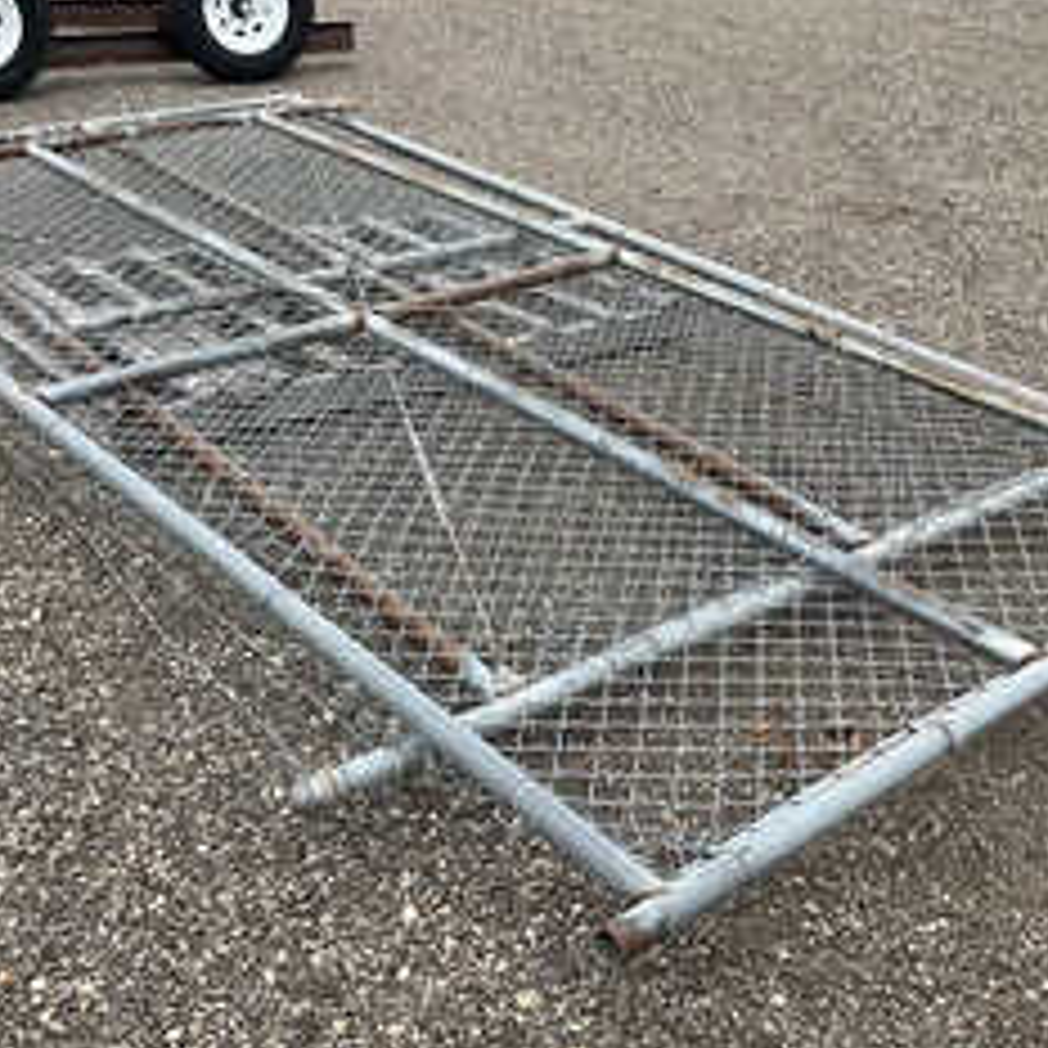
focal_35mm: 44
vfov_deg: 38.3
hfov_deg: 38.3
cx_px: 553
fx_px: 1507
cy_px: 472
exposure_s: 1/898
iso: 25
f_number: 1.8
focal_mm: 3
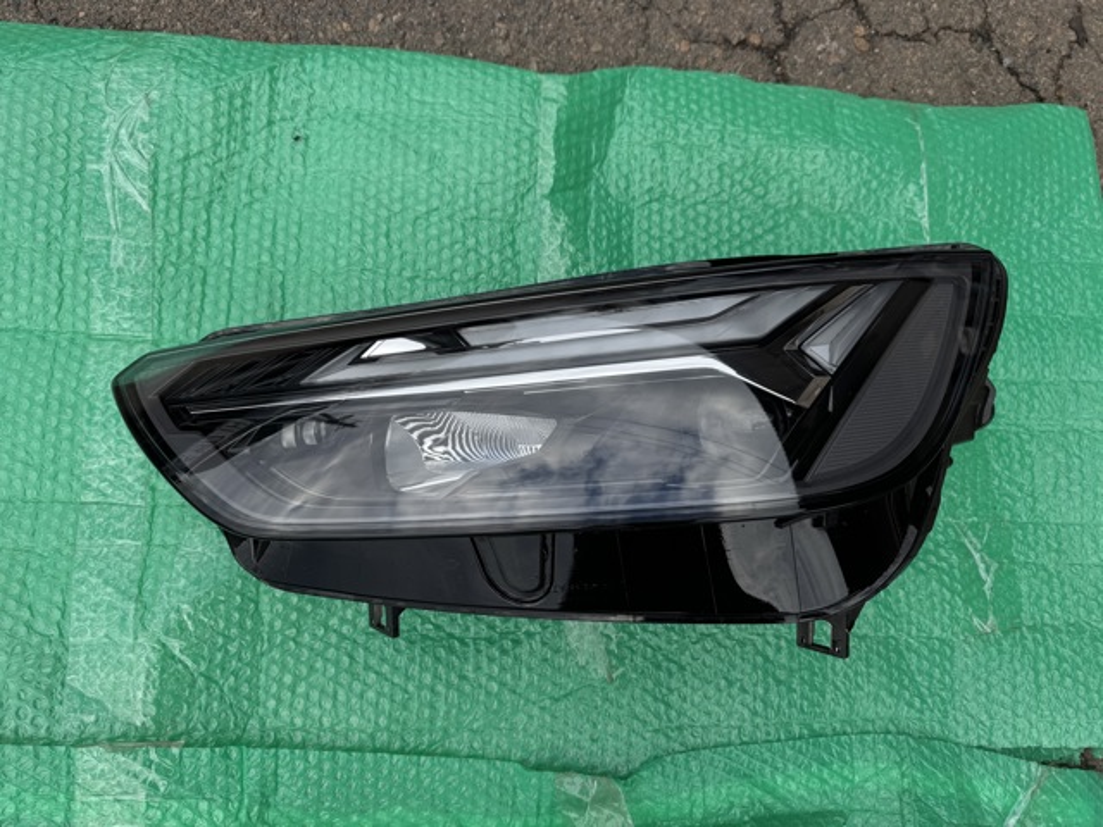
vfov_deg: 56.8
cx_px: 552
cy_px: 414
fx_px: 765
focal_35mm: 24
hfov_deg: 71.6
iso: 80
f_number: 1.78
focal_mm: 6.76
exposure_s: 1/1193
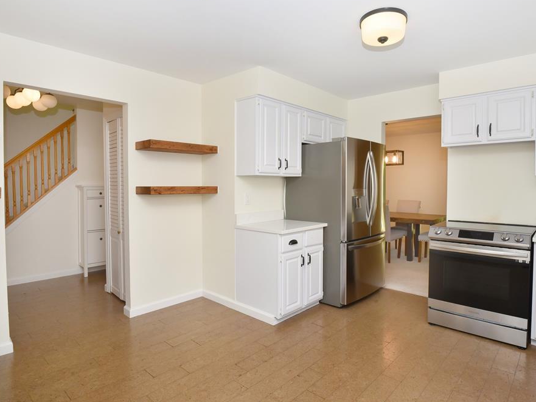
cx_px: 293
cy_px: 199
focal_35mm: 19
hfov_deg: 84.4
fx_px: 294
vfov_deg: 68.7
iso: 800
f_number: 13
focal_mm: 17
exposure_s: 1/60
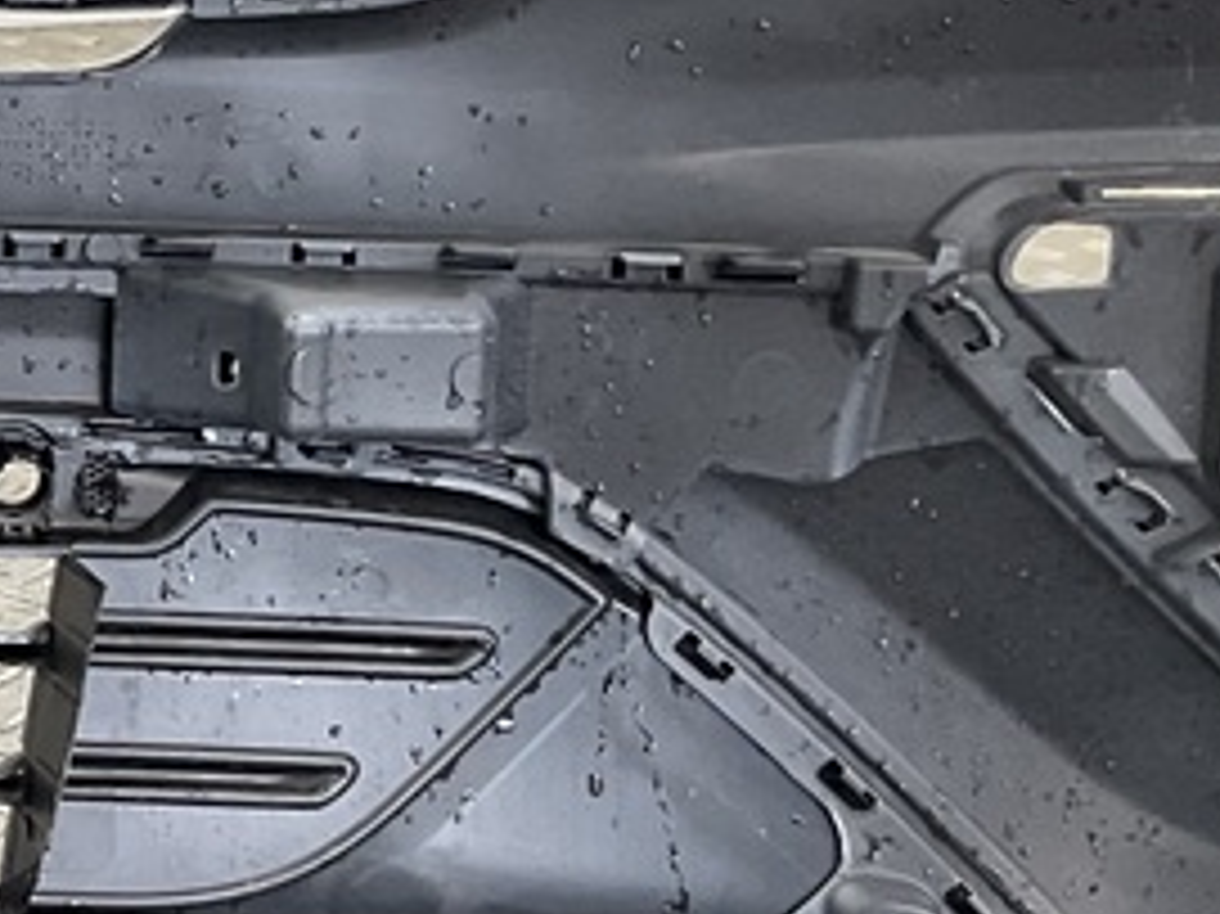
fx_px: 3805
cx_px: -837
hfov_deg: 16.0
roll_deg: -4.8
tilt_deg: -17.8
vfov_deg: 13.5
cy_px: -9
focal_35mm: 108
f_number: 1.8
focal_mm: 3
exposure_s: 1/100
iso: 32
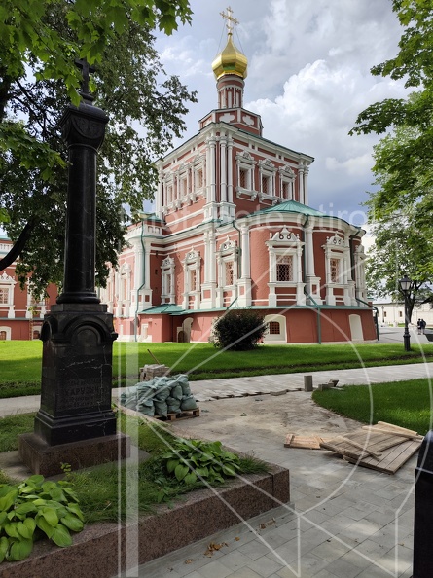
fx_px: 384
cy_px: 289
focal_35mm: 23
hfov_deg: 58.8
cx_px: 216
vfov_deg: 73.9
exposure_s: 1/1672
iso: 50
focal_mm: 6.19
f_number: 1.65
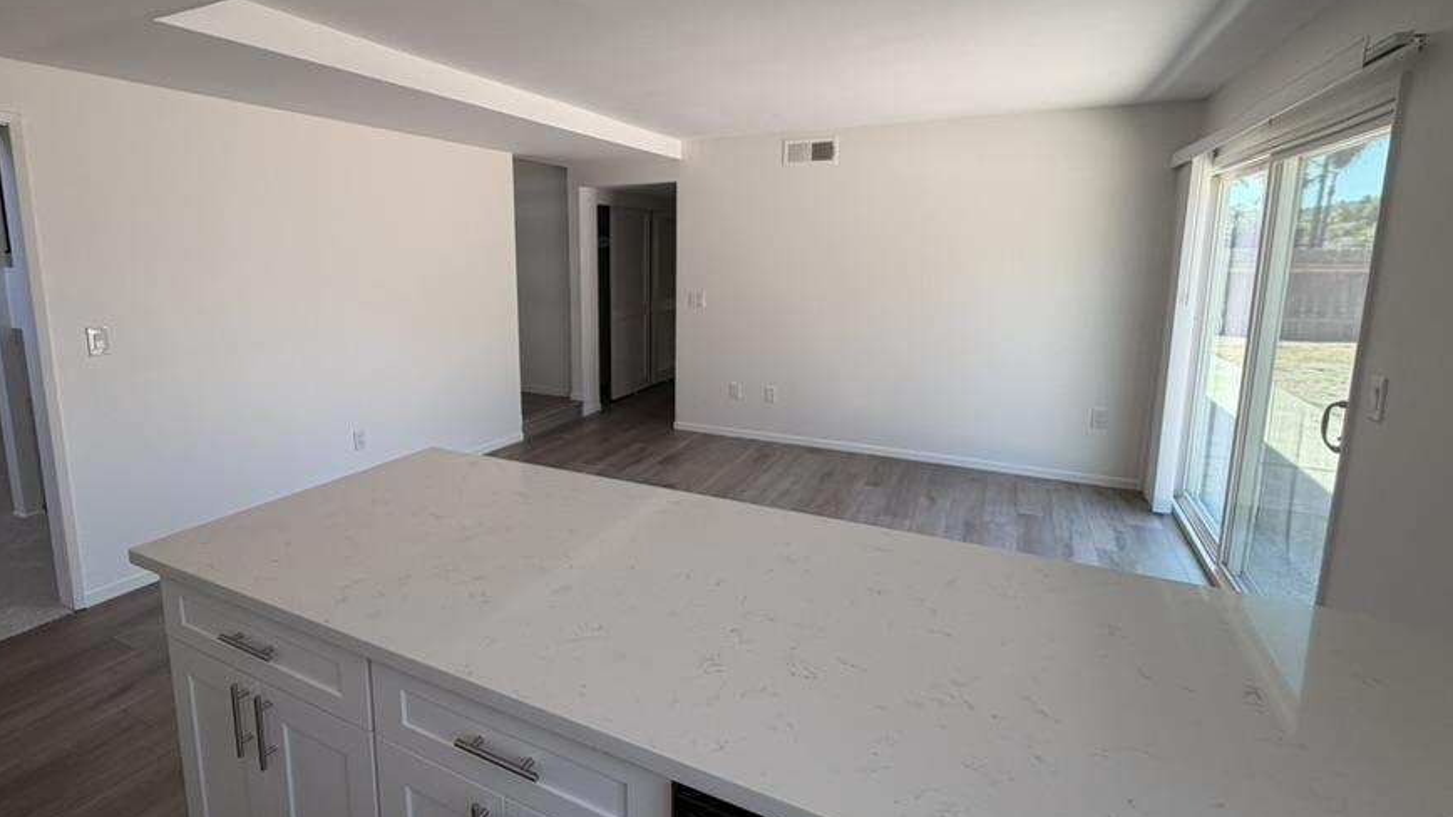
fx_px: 693
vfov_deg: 60.8
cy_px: 355
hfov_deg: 92.4
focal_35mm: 18
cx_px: 653
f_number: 2.2
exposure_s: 1/121
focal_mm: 2.22
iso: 80
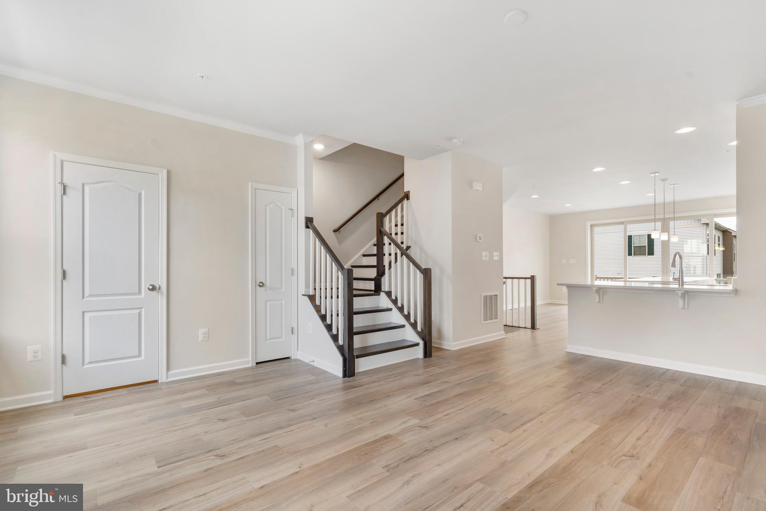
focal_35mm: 16
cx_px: 383
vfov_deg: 73.8
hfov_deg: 96.7
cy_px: 256
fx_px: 340
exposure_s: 1/13
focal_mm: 16
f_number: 8
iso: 250
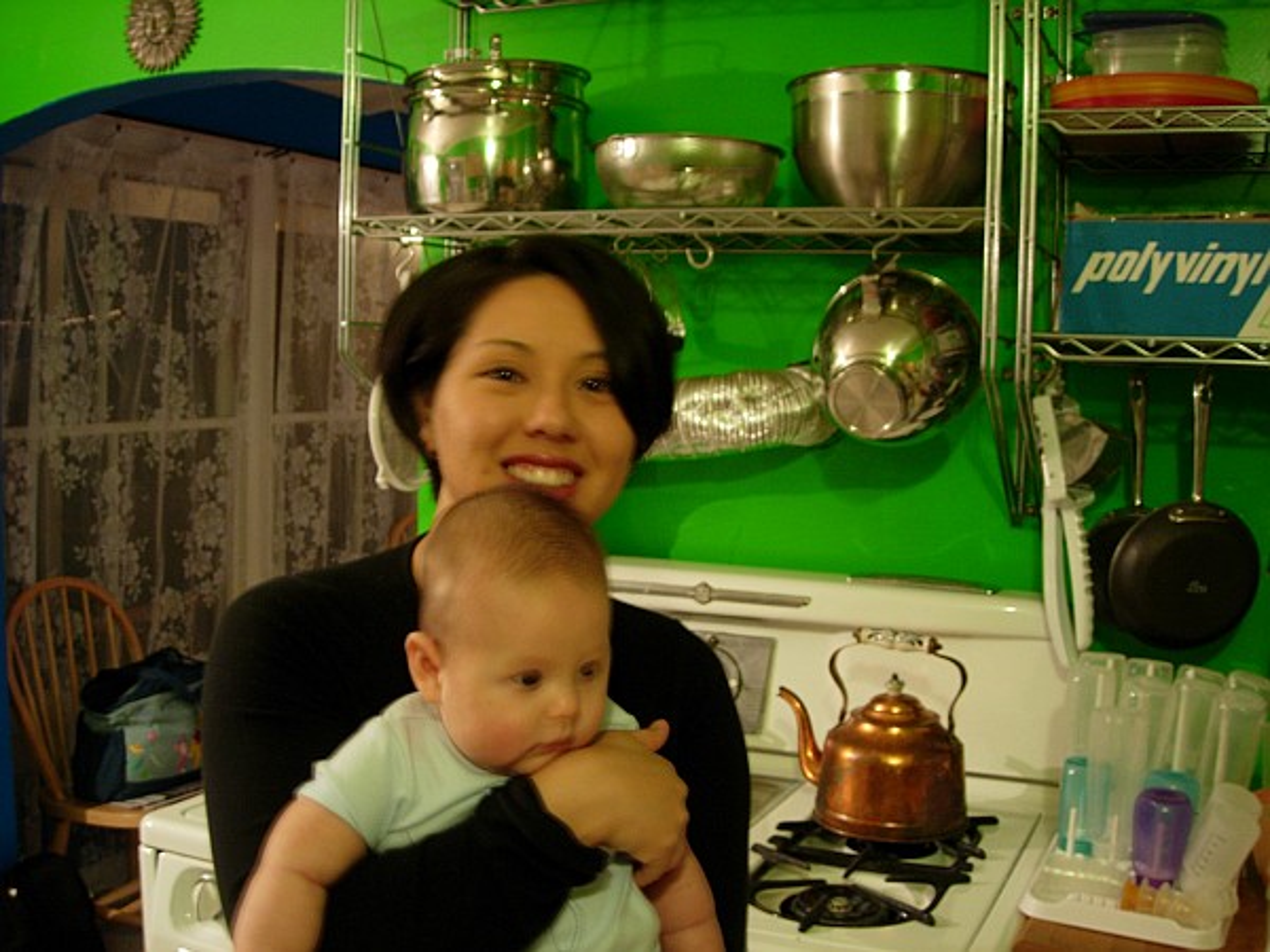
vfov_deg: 37.7
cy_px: 476
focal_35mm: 38
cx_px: 635
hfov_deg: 49.0
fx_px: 1394
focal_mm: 7.8
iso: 112
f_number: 2.8
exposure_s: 1/4
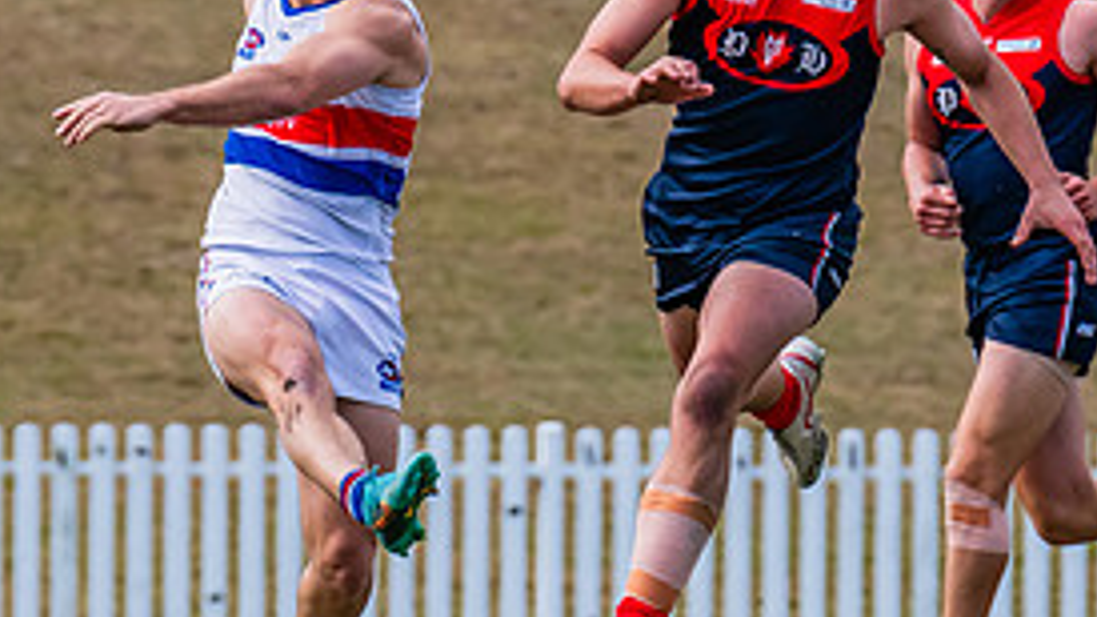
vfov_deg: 0.9
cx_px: 452
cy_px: 501
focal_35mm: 1396
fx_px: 40599
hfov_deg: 1.5
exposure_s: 1/1600
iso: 800
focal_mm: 420
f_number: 8
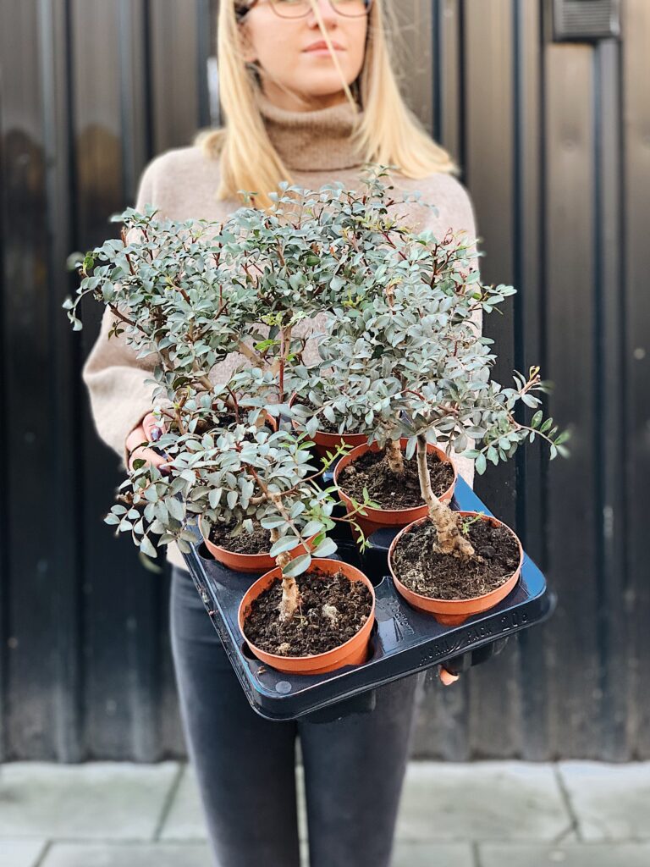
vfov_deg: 36.8
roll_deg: +1.4
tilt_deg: -7.4
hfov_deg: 28.0
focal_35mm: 52
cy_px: 434
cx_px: 325
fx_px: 1302
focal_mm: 6
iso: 125
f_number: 2.4
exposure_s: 1/98
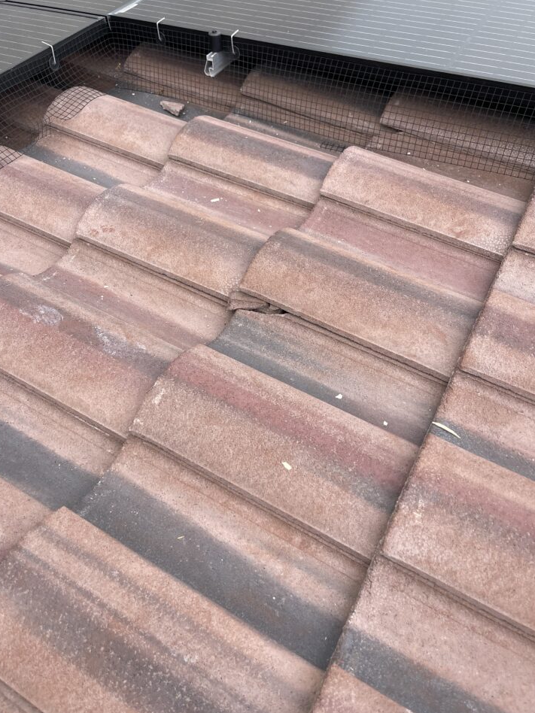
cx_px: 260
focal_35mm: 27
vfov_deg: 65.3
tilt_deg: -57.7
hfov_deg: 51.3
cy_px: 333
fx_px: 556
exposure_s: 1/775
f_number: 1.6
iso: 32
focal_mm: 5.1
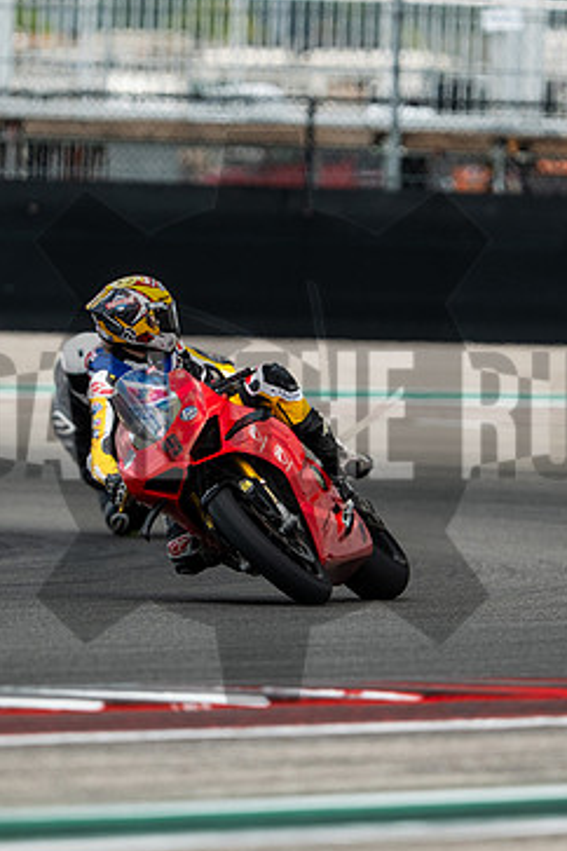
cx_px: 262
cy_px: 418
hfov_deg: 2.0
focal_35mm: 671
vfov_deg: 3.1
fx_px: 15851
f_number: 2.8
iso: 500
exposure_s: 1/2500
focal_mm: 280
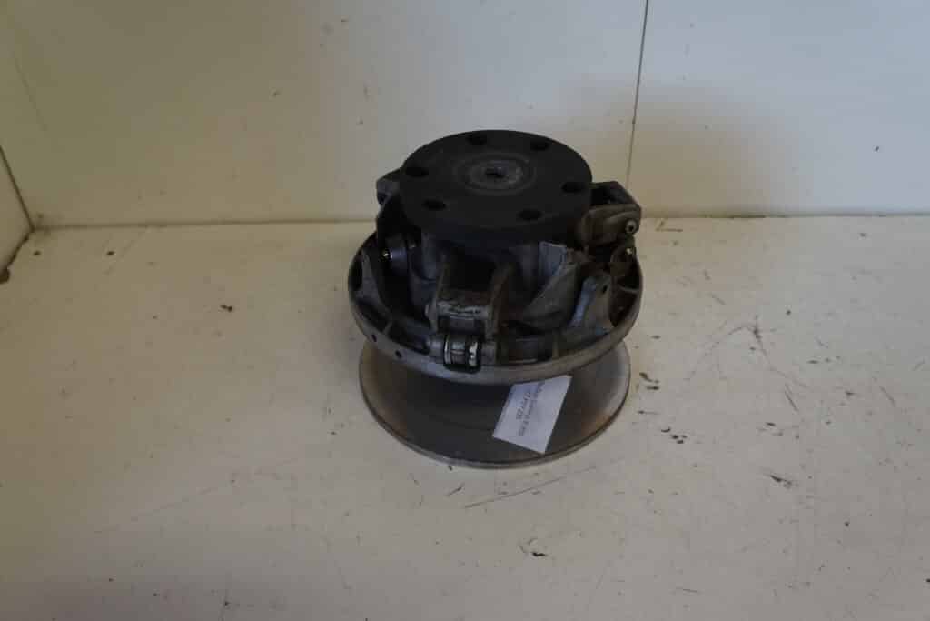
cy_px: 310
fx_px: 814
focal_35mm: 32
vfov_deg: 41.7
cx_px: 465
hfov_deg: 59.5
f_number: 5
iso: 640
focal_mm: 21
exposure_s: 1/60
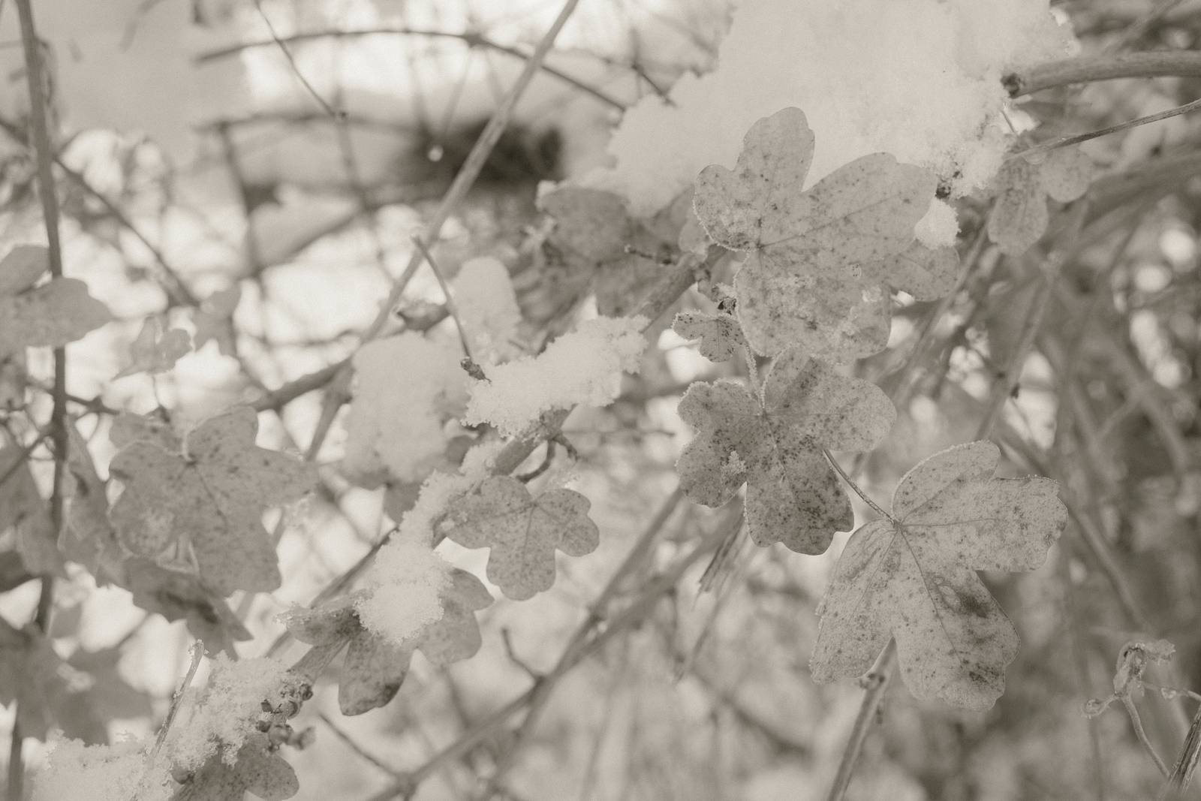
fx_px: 1368
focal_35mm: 41
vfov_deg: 32.6
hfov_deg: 47.4
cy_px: 400
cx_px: 600
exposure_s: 1/240
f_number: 5.6
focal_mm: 27.5
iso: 640
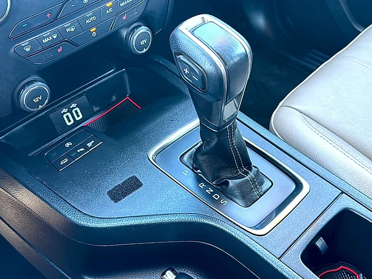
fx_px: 333
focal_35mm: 31
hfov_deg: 58.4
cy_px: 140
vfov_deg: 45.4
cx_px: 186
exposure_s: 1/40
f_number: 1.78
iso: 80
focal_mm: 6.86
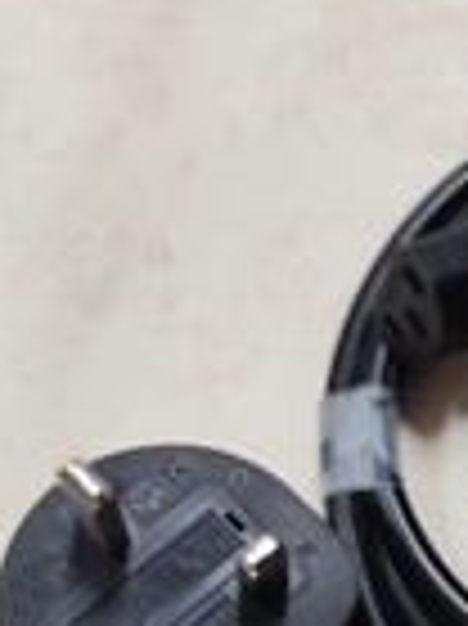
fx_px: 1607
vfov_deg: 21.7
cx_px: 731
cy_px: 529
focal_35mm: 89
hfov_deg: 15.2
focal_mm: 6.12
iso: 1250
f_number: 1.9
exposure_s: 1/100
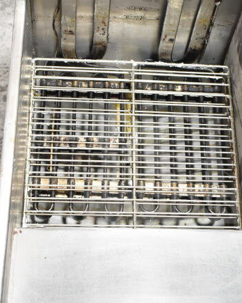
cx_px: 161
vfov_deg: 27.9
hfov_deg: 22.4
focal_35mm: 68
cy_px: 168
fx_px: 609
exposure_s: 1/100
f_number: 5
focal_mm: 23
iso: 1600
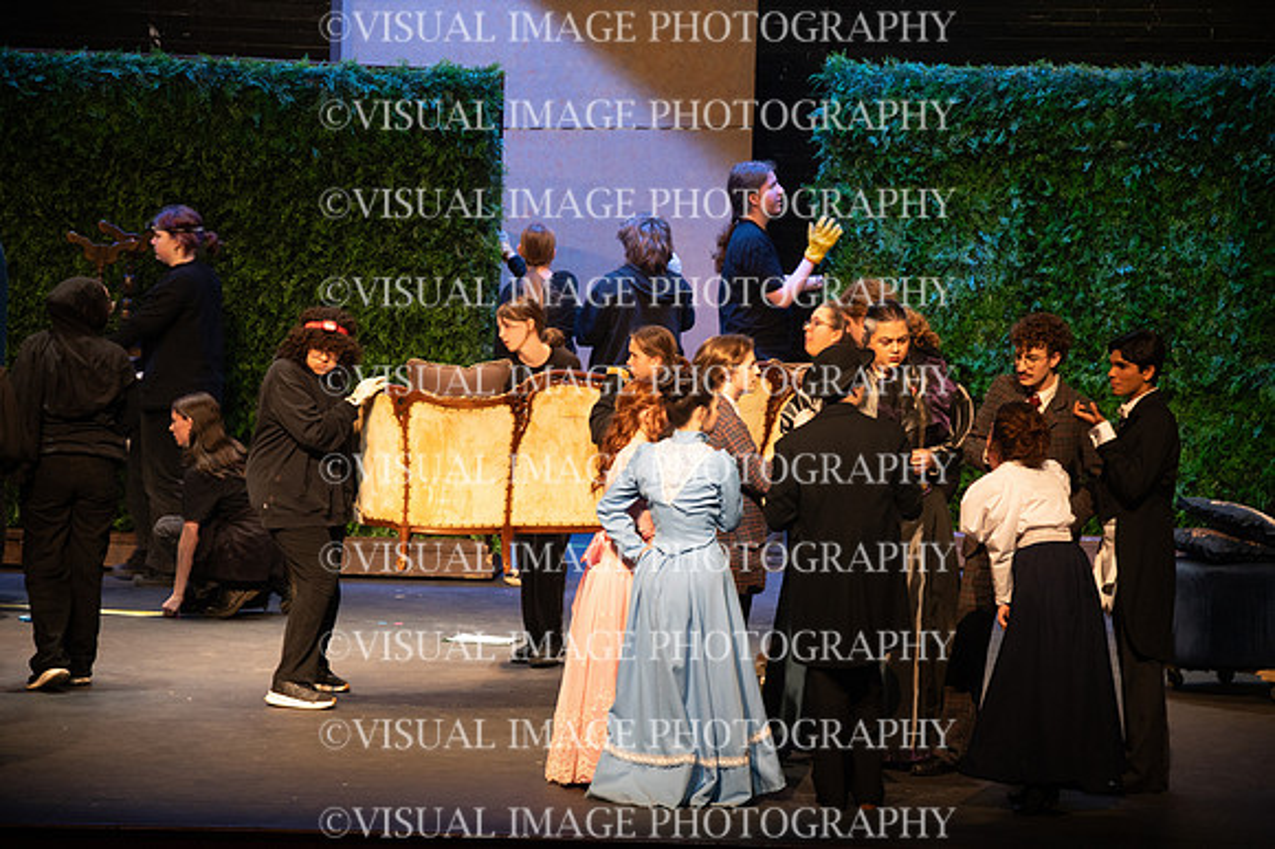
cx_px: 638
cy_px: 424
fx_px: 9557
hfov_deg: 7.6
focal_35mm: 270
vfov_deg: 5.1
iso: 3200
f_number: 6.3
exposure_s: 1/160
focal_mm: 270
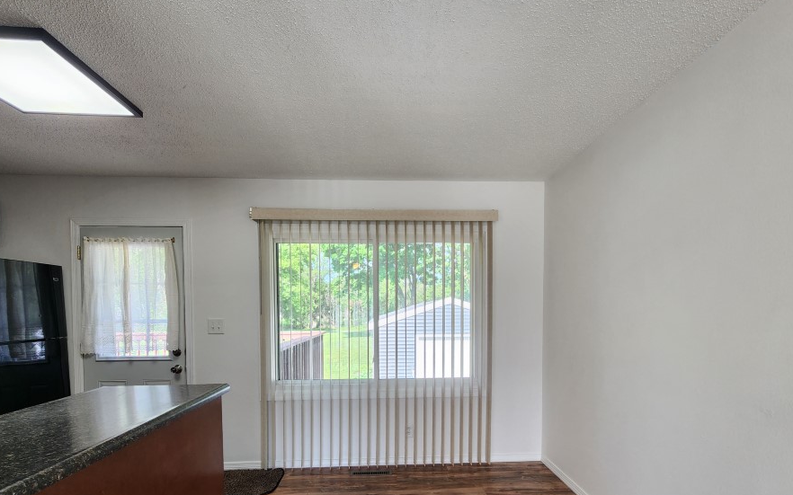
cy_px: 322
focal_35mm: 16
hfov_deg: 97.8
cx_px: 405
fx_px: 346
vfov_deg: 69.6
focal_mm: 2.2
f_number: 2.2
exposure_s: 1/60
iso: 80
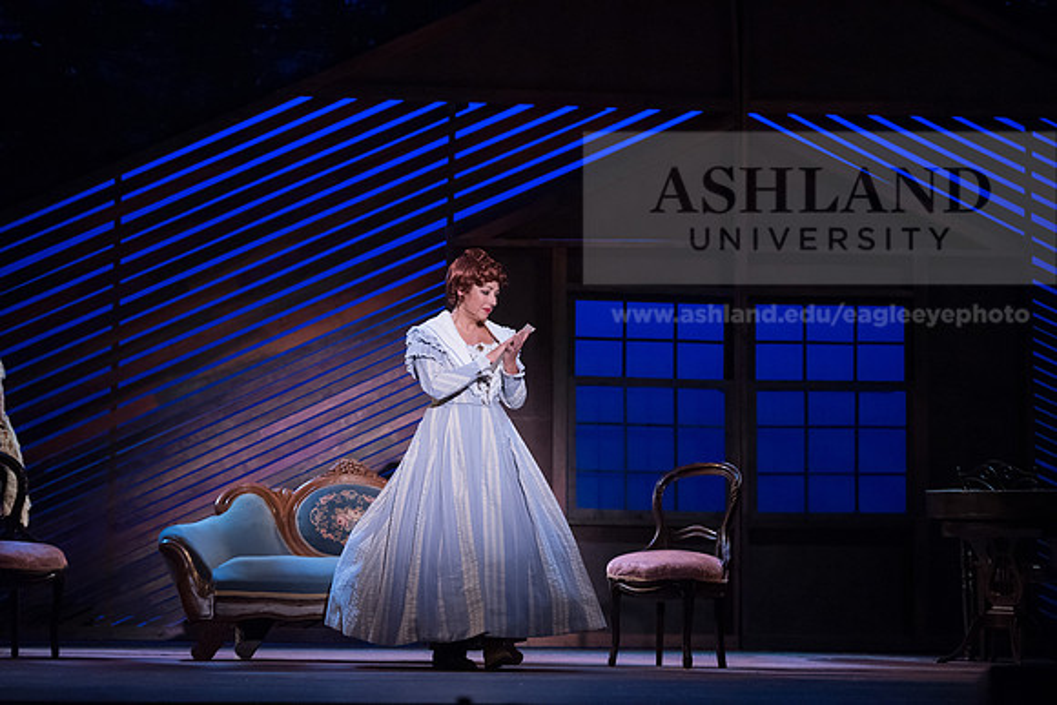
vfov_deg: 13.4
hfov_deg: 20.0
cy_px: 352
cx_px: 528
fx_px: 2995
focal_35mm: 102
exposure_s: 1/320
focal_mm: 102
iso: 4000
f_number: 3.2
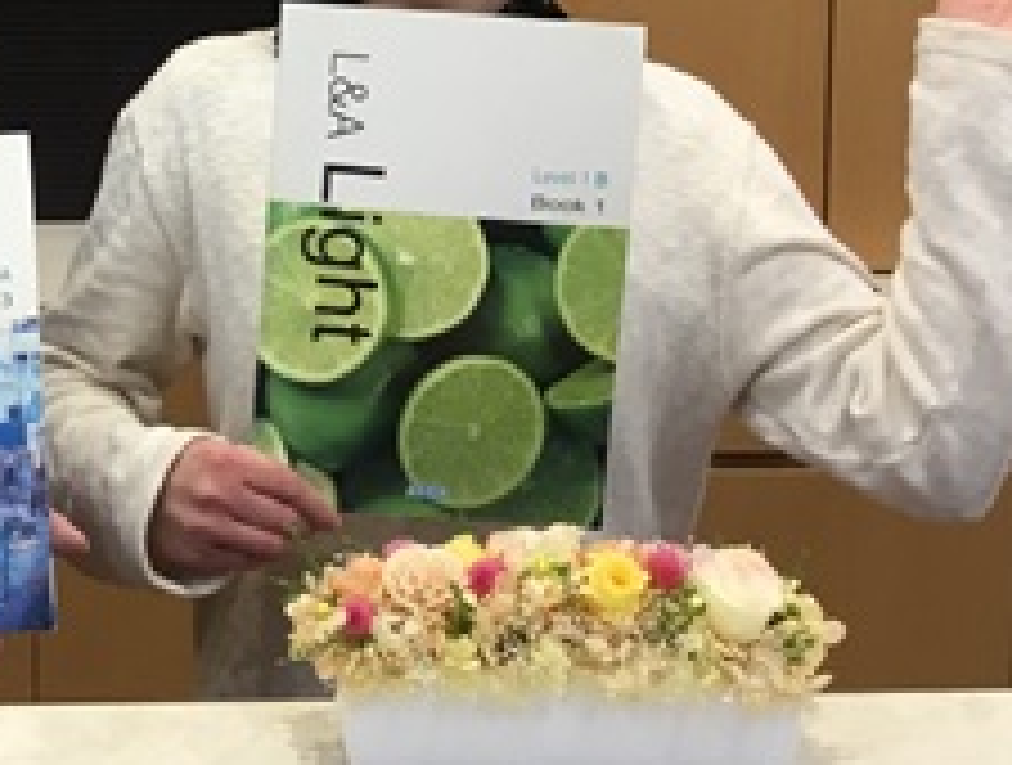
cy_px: -45
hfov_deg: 24.4
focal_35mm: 76
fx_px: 2228
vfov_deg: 18.8
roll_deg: +0.7
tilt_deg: -4.3
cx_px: -13
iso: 32
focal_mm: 3.3
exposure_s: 1/30
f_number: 2.4
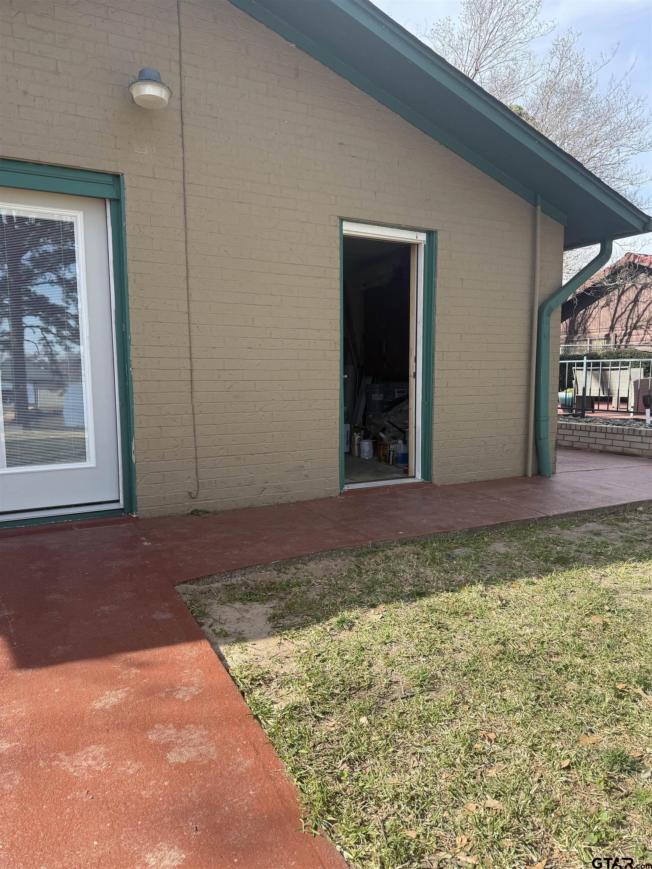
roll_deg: +0.6
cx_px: 326
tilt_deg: -5.1
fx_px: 603
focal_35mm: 24
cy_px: 434
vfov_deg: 71.6
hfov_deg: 56.8
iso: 100
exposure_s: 1/1493
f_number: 1.78
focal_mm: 6.76
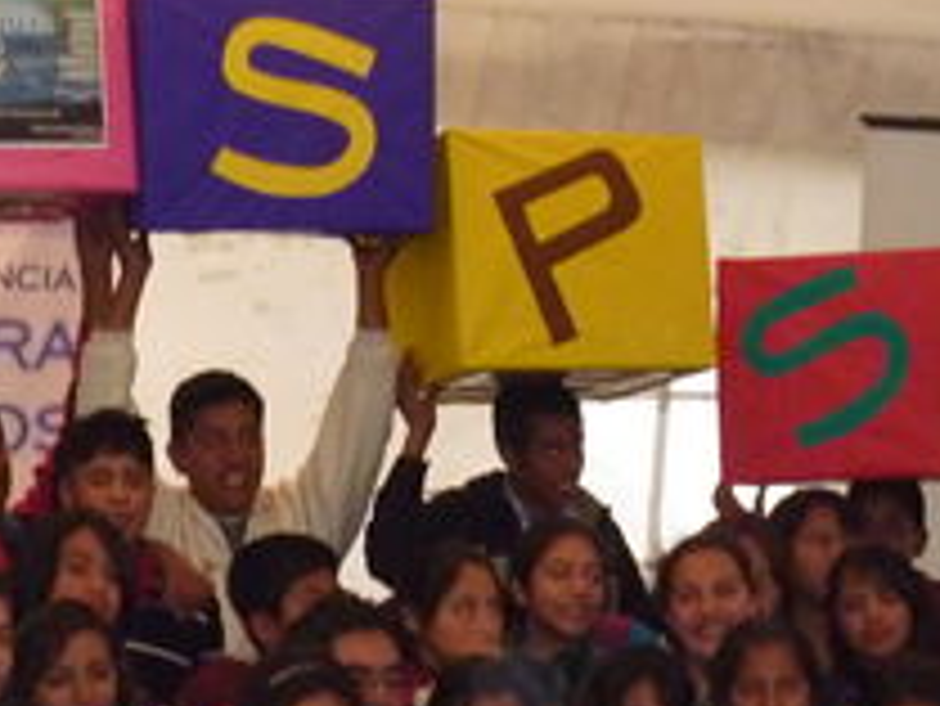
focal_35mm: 107
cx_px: 414
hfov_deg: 18.4
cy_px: 845
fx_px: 2907
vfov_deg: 13.5
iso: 400
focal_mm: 6.3
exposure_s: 1/30
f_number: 3.5
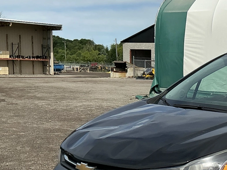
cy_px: 139
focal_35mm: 71
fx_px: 466
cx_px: 249
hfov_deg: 25.4
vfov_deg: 20.5
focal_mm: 3
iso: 25
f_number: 1.8
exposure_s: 1/2801
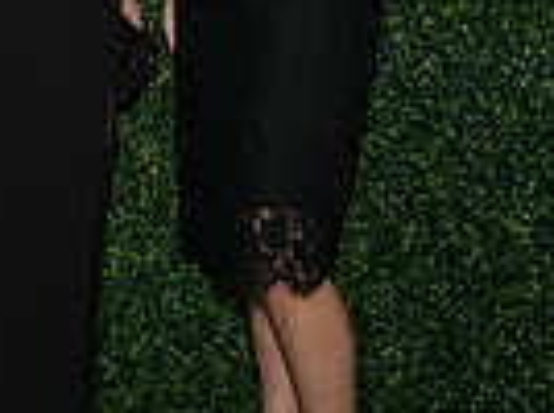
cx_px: 178
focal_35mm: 125
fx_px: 1997
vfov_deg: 11.4
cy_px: -171
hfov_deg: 15.8
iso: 800
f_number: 5
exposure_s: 1/160
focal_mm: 30
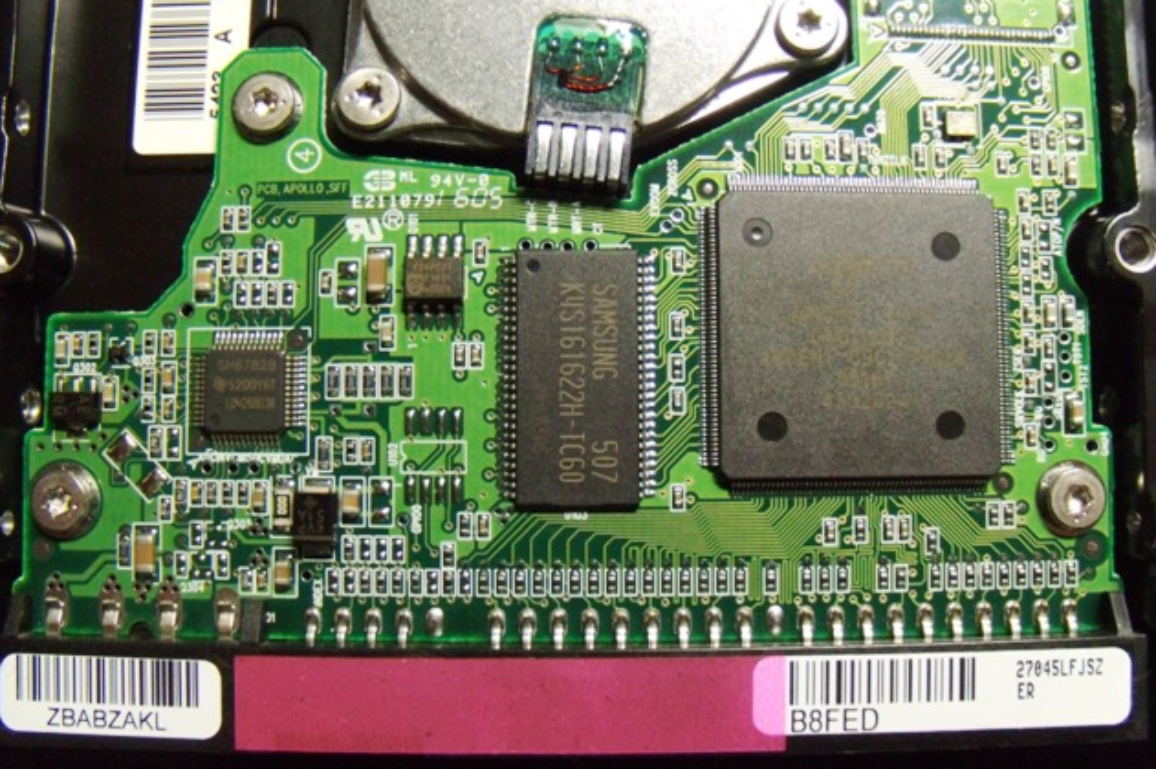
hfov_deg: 50.7
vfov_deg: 35.0
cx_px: 575
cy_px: 359
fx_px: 1220
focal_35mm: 38
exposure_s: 1/60
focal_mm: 6.4
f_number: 3.6
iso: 400
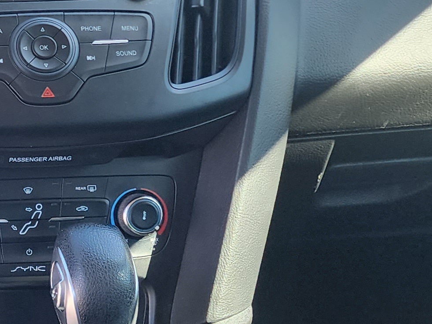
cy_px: 252
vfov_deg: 15.6
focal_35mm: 94
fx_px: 1173
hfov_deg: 17.7
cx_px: -290
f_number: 1.8
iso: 100
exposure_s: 1/180
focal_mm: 6.4
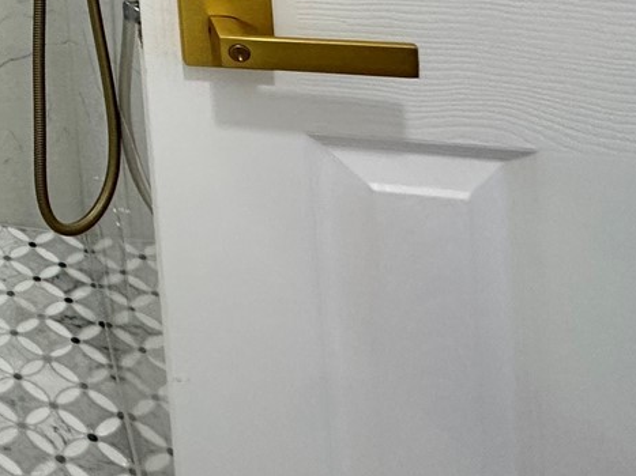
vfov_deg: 23.2
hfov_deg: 25.8
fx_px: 882
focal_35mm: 48
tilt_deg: -3.7
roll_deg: +6.4
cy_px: -272
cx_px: -379
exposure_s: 1/120
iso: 160
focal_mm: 2.22
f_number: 2.2
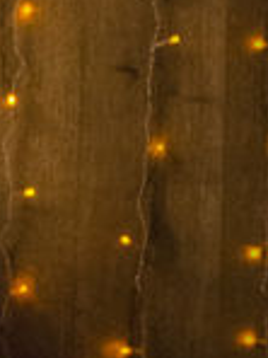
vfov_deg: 7.0
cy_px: 438
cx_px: -421
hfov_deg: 5.1
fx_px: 2890
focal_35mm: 280
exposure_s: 1/100
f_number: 4.2
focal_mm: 32
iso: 4000
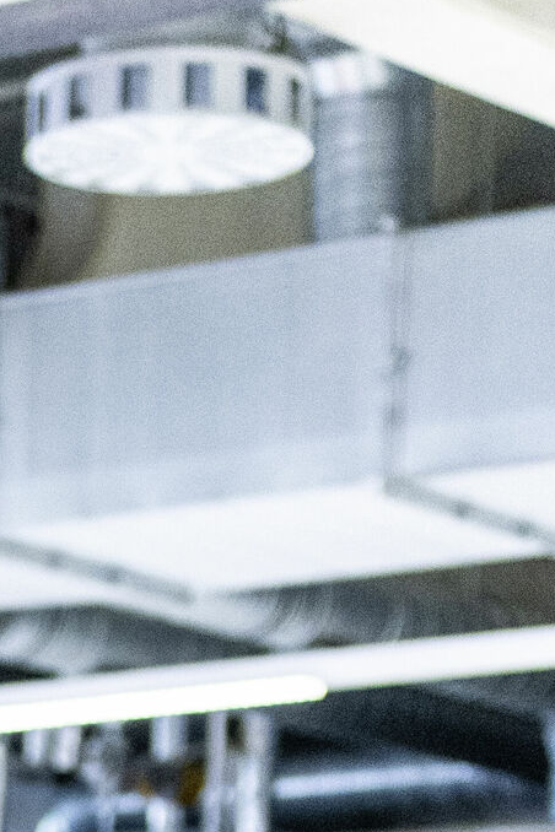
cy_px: 2447
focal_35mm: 223
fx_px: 5156
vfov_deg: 8.0
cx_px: -1023
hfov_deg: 5.8
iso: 1000
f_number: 2
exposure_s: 1/200
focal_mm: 35
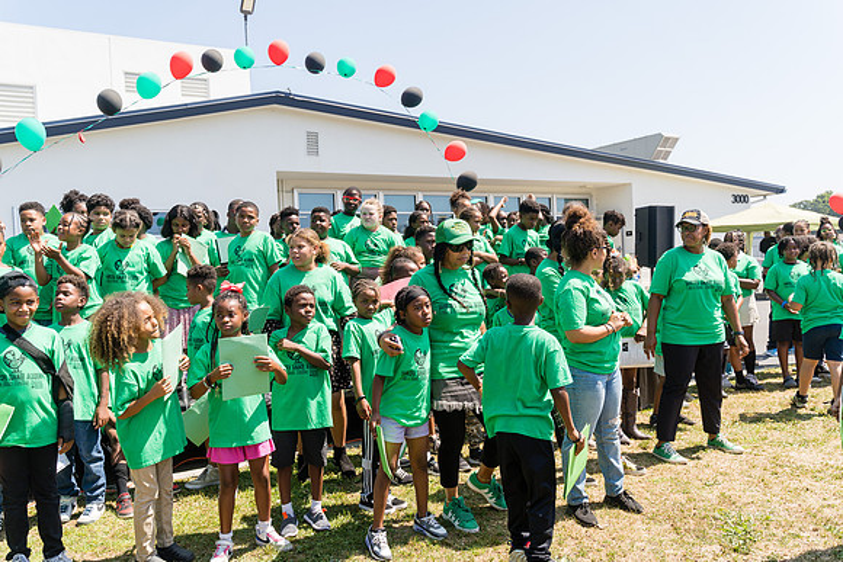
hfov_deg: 60.3
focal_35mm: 31
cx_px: 422
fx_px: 726
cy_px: 281
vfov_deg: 42.3
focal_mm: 31
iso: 100
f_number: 4
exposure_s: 1/500
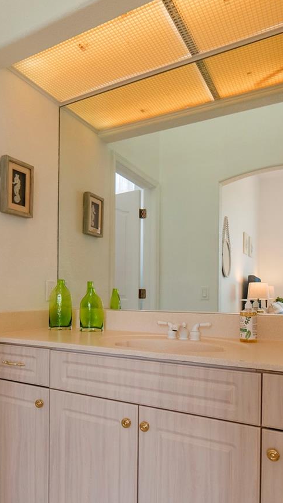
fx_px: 360
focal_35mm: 27
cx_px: 94
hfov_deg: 42.3
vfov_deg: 69.3
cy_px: 297
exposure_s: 1/320
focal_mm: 14
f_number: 4.5
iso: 1250
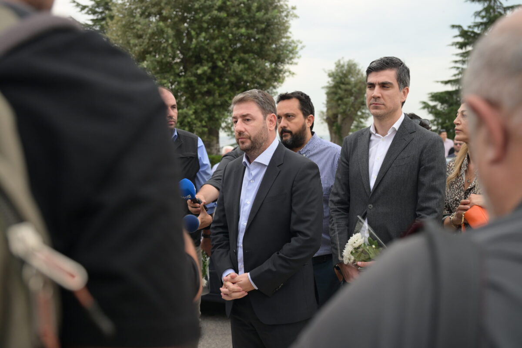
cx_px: 261
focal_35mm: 43
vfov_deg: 31.2
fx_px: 623
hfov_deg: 45.4
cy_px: 174
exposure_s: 1/400
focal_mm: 43
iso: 360
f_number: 4.5
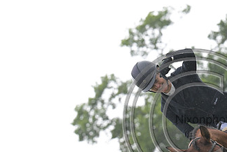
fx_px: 1494
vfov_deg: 5.8
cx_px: 186
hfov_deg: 8.7
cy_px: 110
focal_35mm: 237
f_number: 4.5
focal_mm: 135
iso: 2000
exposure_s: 1/1250
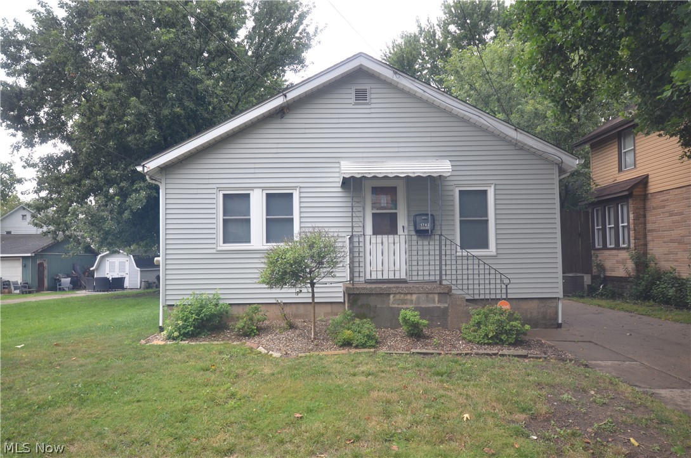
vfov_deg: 52.9
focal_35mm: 24
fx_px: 460
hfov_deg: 73.9
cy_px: 229
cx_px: 346
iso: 250
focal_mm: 16
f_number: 5.6
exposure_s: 1/125
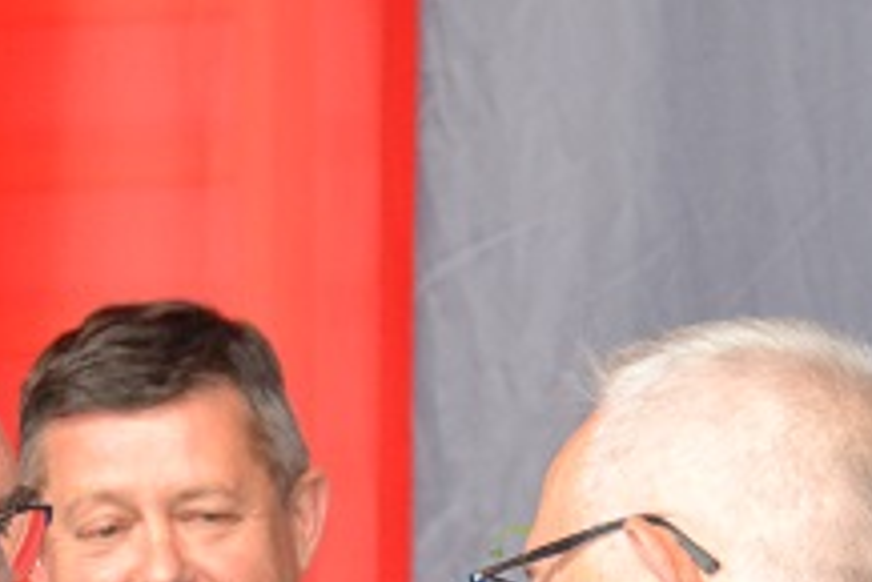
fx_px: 6423
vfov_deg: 5.1
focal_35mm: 265
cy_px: 969
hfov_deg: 7.8
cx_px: 157
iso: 2000
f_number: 4.8
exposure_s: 1/60
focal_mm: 48
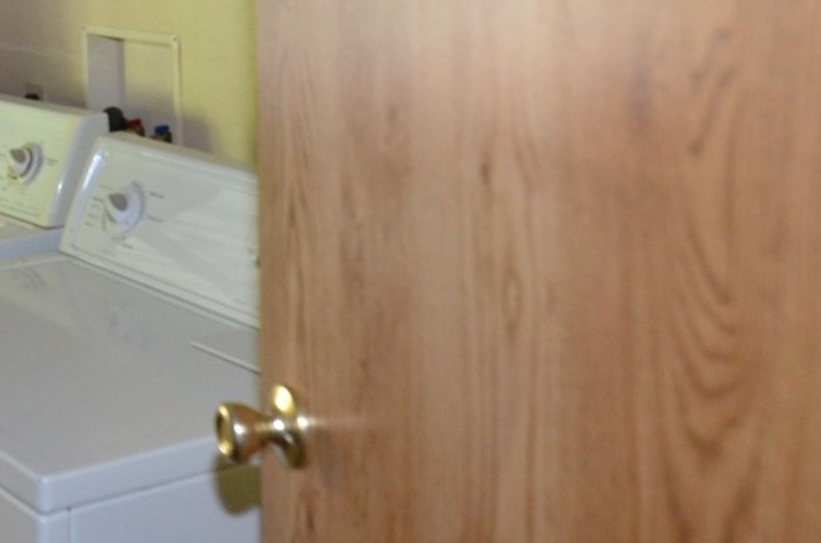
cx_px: -132
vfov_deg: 21.0
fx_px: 1388
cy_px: -62
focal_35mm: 61
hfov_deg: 29.0
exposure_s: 1/60
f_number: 4
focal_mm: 14
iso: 1600
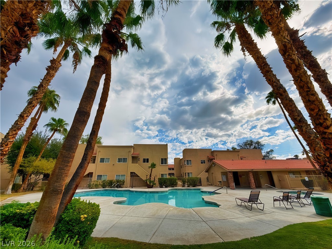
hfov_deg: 102.1
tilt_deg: +21.3
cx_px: 166
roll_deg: +0.9
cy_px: 124
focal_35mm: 14
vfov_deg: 85.7
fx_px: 134
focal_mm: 2.22
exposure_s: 1/2611
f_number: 2.2
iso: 20
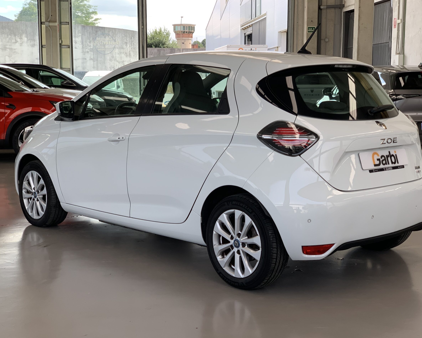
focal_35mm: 55
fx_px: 687
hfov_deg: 34.1
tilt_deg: -4.3
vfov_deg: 27.6
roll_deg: -0.7
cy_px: 168
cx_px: 222
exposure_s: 1/104
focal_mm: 6
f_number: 2.4
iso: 16
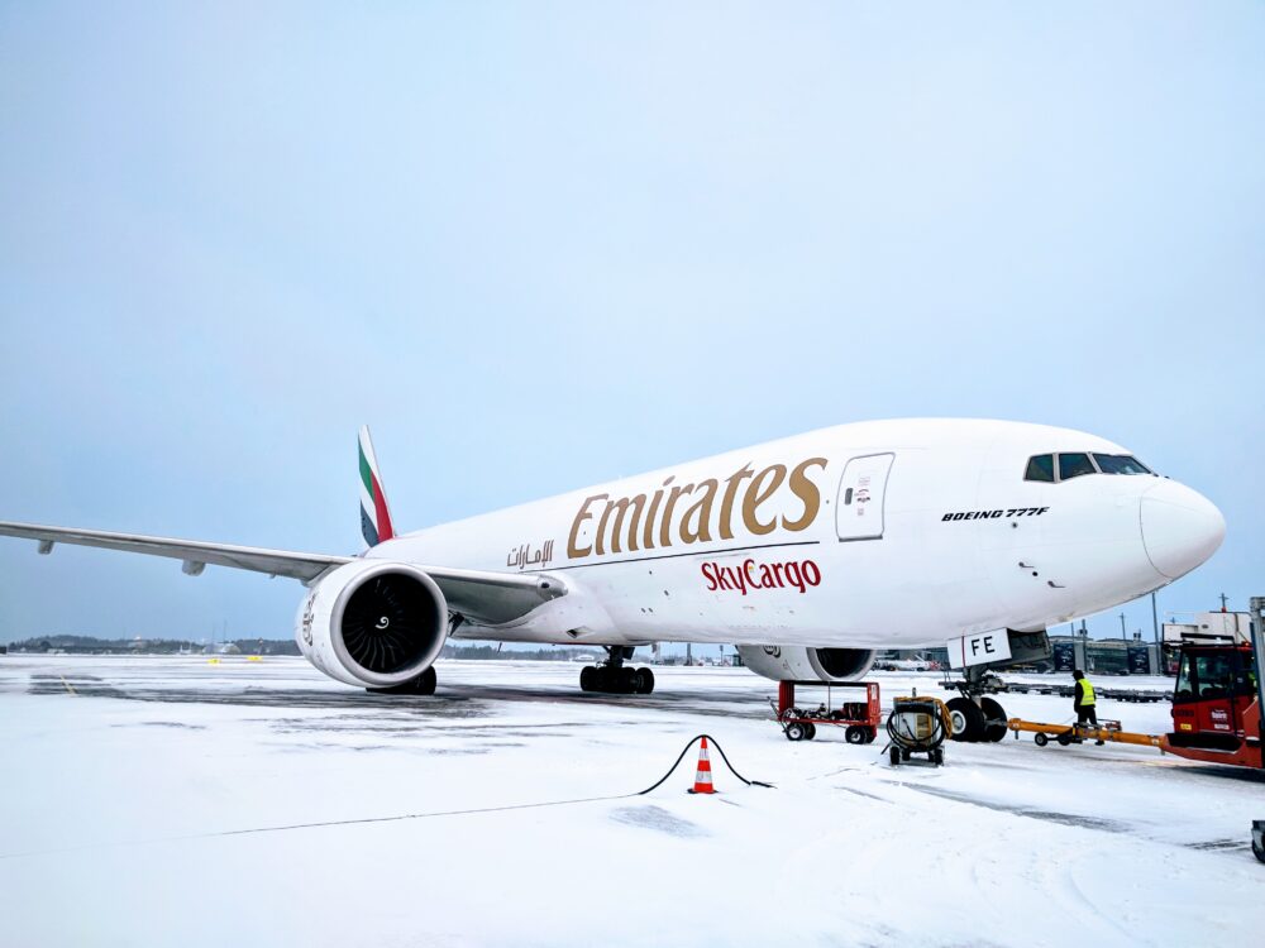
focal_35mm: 26
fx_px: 950
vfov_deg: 53.1
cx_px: 632
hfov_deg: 67.3
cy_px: 474
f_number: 2
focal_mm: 4.67
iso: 158
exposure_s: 1/125
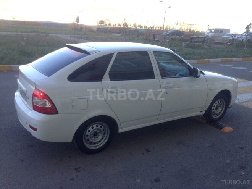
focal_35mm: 33
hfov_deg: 55.4
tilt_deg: -17.2
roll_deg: -2.5
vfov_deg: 42.9
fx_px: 240
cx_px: 126
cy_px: 94
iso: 50
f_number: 2.4
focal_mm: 4.12
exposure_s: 1/259
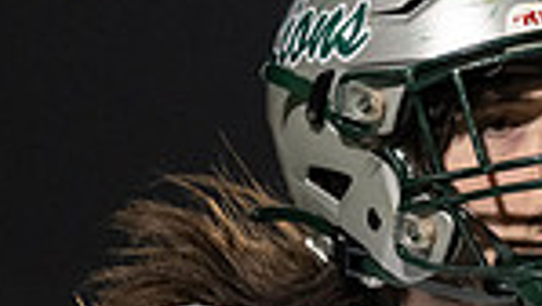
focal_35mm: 1115
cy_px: 315
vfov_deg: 1.1
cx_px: 464
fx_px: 16033
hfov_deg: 1.9
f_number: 2.8
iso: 2500
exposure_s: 1/1250
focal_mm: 200
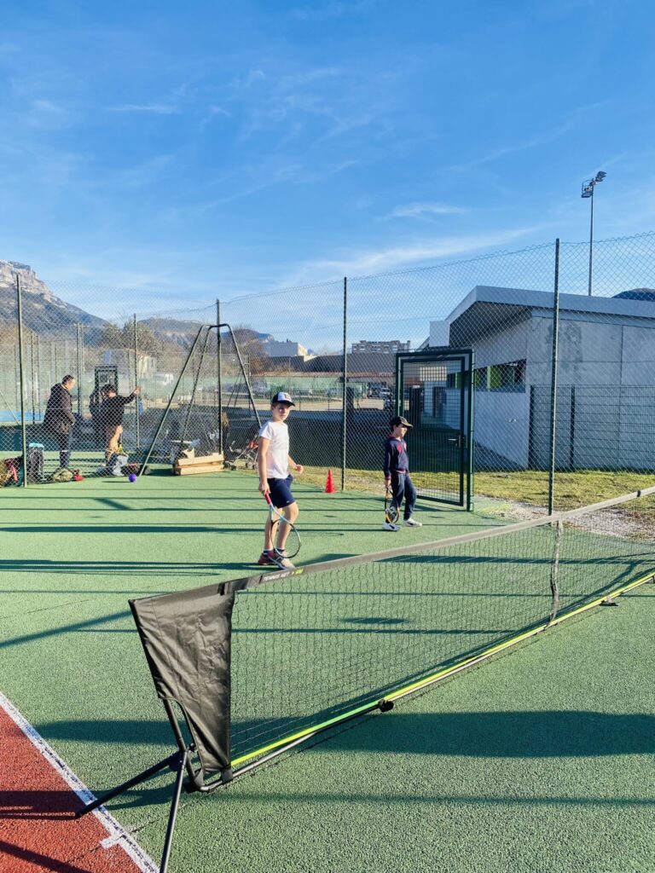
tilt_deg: -5.3
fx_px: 656
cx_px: 328
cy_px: 436
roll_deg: +1.4
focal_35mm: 26
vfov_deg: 67.3
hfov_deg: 53.1
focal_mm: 4.25
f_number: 1.8
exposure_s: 1/1464
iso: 32
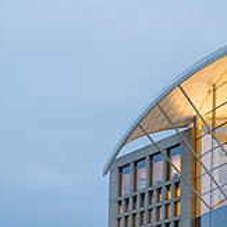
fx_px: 675
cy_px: 243
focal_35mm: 91
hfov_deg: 18.7
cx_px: 208
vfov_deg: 18.4
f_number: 4
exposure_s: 1/160
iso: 1250
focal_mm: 30
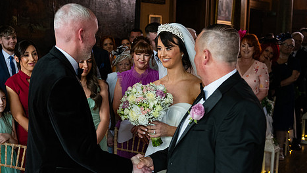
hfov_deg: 39.7
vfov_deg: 23.1
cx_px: 124
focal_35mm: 52
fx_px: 423
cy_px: 97
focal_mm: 40
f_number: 3.5
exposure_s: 1/160
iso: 800
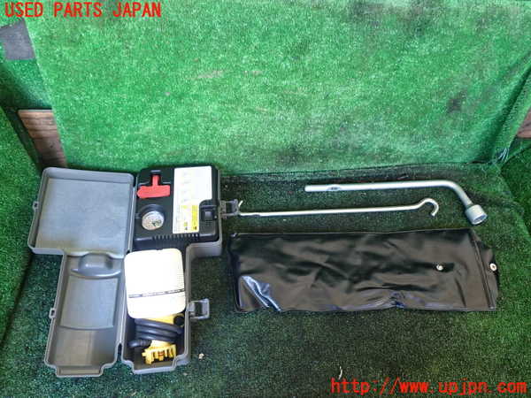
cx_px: 266
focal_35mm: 30
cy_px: 199
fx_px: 460
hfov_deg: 60.0
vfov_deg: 46.8
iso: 320
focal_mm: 5.4
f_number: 2.3
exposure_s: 1/30
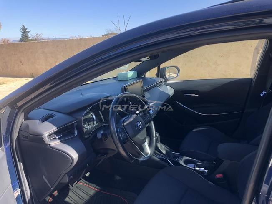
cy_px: 102
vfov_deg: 49.7
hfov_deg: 63.4
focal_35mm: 28
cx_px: 136
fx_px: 220
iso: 20
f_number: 1.8
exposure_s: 1/268
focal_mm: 4
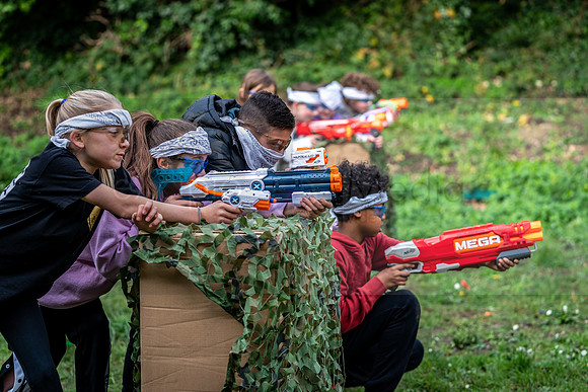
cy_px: 181
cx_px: 316
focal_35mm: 82
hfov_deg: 24.8
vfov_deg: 16.7
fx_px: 1336
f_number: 2.8
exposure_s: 1/250
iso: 100
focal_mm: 76
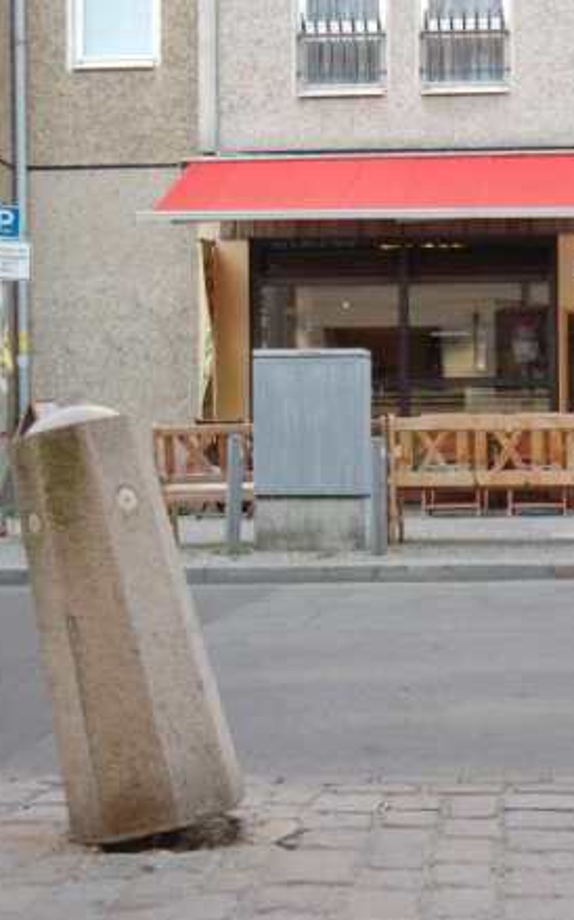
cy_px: 463
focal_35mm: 70
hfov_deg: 18.4
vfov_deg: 29.4
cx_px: 452
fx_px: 1754
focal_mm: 30
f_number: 4.2
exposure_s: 1/320
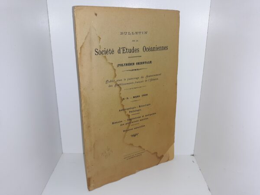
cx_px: 130
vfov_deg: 49.7
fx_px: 210
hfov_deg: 63.4
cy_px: 98
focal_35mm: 28
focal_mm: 3.7
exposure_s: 1/134
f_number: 1.7
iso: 40
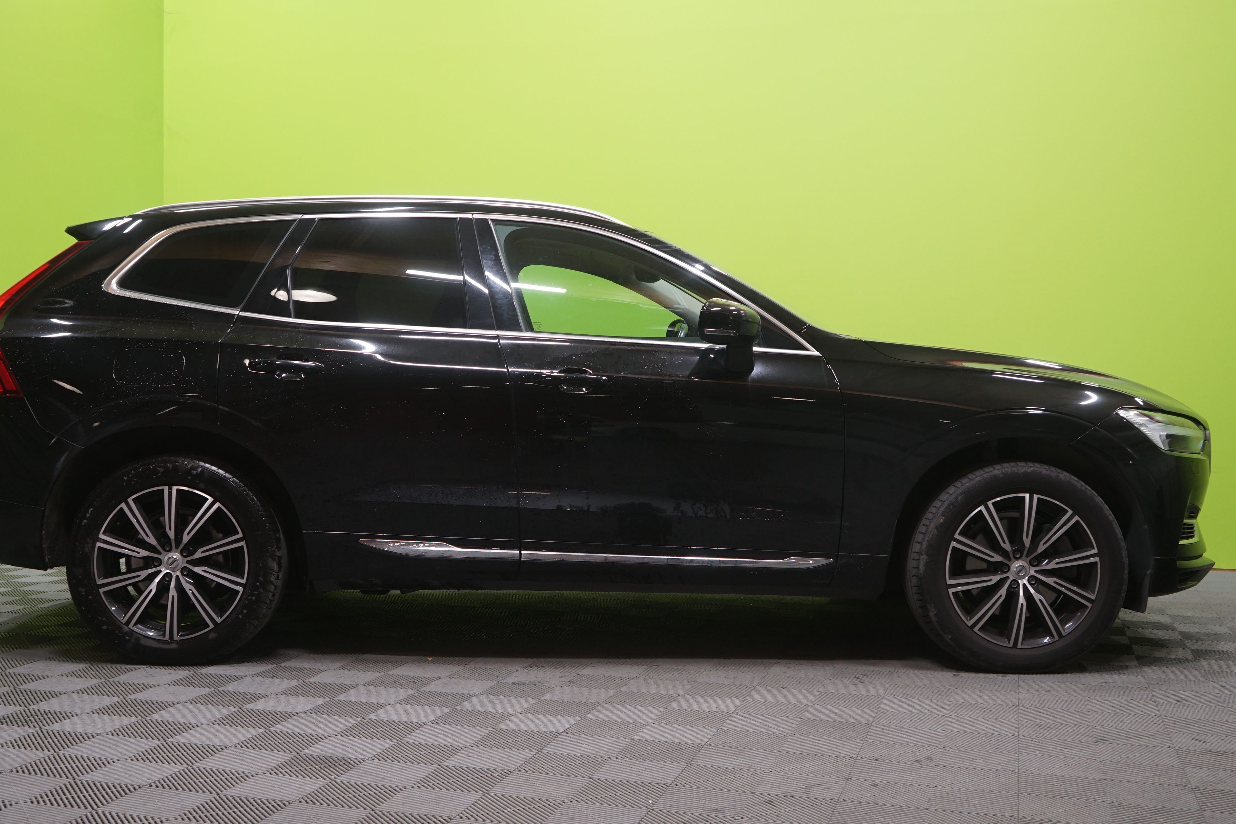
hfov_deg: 47.4
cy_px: 429
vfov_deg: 32.6
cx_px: 565
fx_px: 1408
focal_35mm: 41
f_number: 5
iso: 800
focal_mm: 36
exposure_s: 1/30
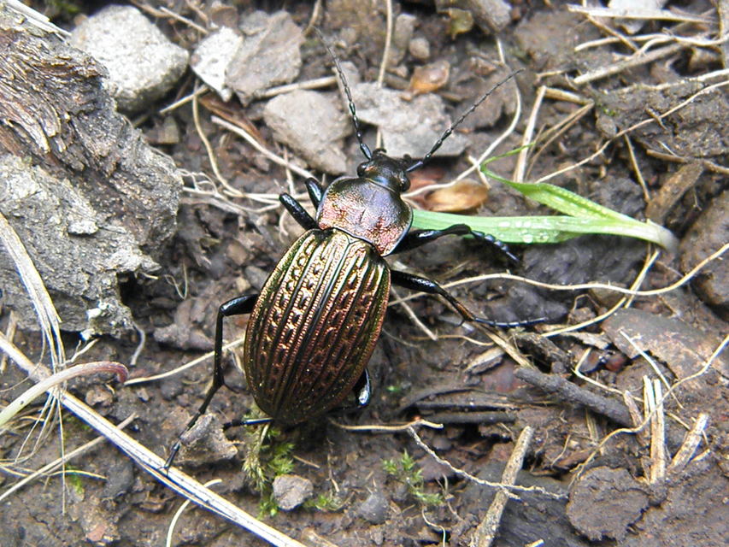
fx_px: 1685
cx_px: 364
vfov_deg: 18.4
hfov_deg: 24.4
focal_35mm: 80
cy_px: 274
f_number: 4.4
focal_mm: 14.3
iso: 800
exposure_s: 1/60
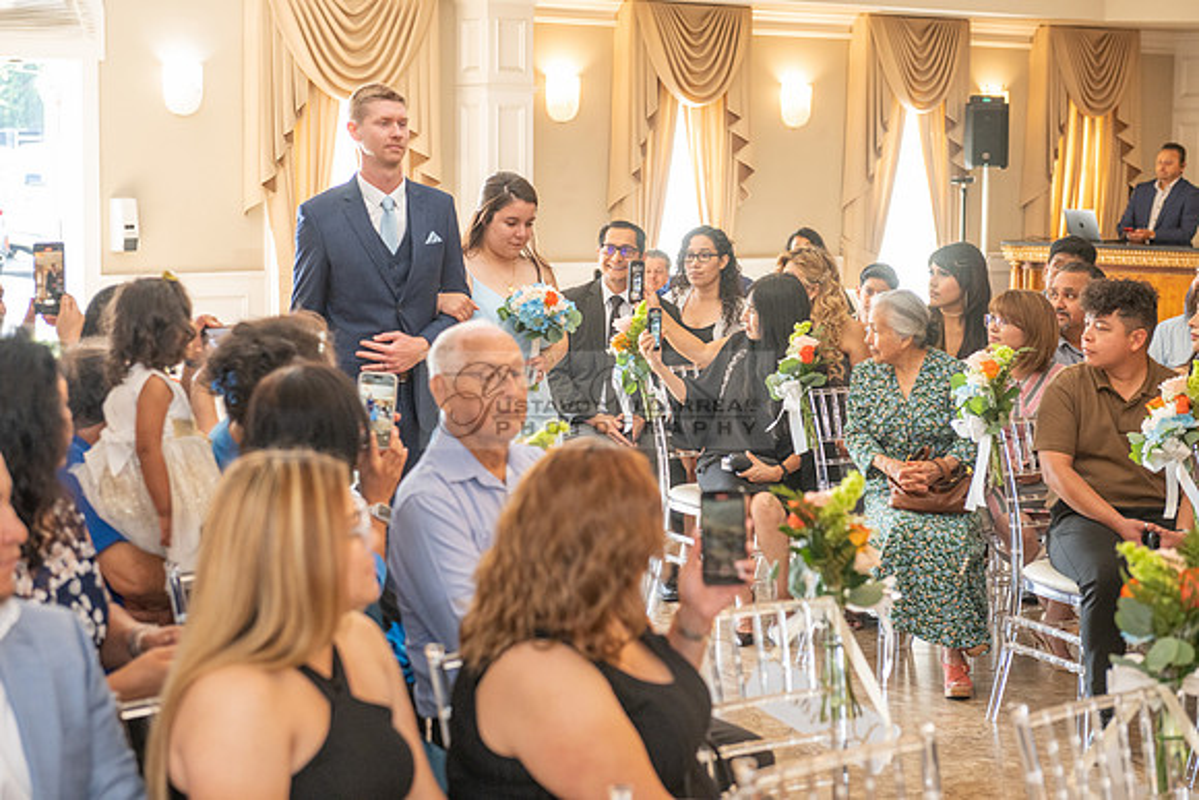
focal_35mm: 70
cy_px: 400
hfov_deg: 28.8
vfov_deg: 19.5
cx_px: 600
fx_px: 2332
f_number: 4.5
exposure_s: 1/200
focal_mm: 70
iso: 1250
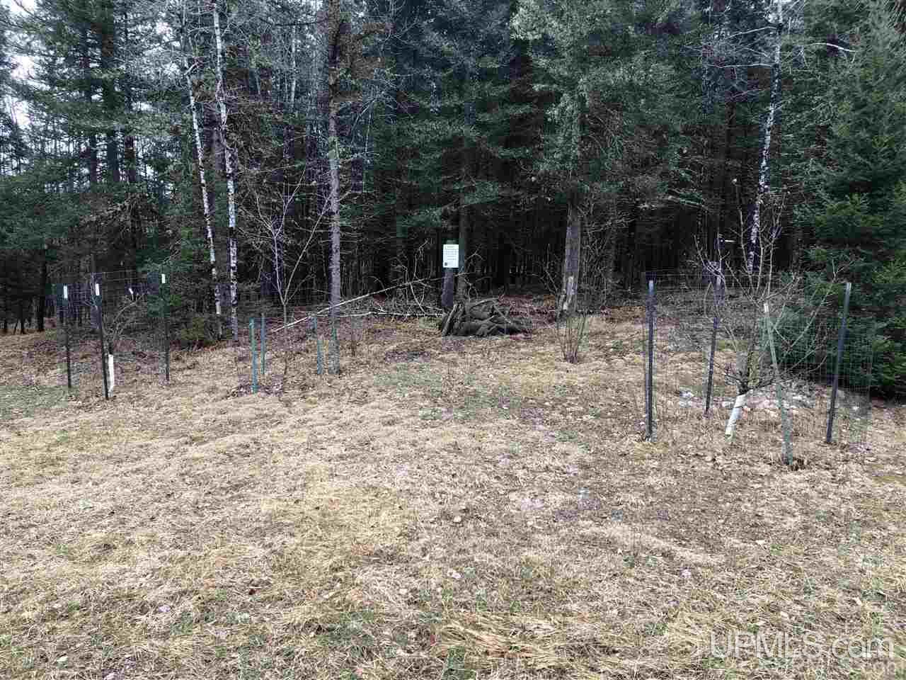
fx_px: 733
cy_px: 340
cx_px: 453
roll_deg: -1.4
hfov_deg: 63.4
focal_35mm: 28
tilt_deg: -8.8
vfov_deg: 49.7
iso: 32
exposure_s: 1/120
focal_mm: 3.99
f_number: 1.8
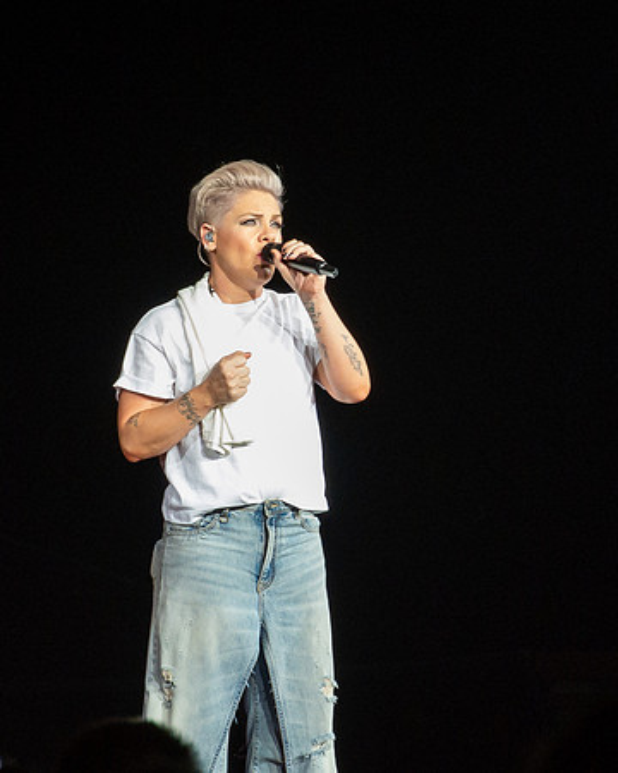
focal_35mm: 504
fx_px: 11515
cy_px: 341
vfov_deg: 3.8
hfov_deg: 3.1
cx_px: 280
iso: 800
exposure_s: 1/125
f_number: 5.6
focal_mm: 110
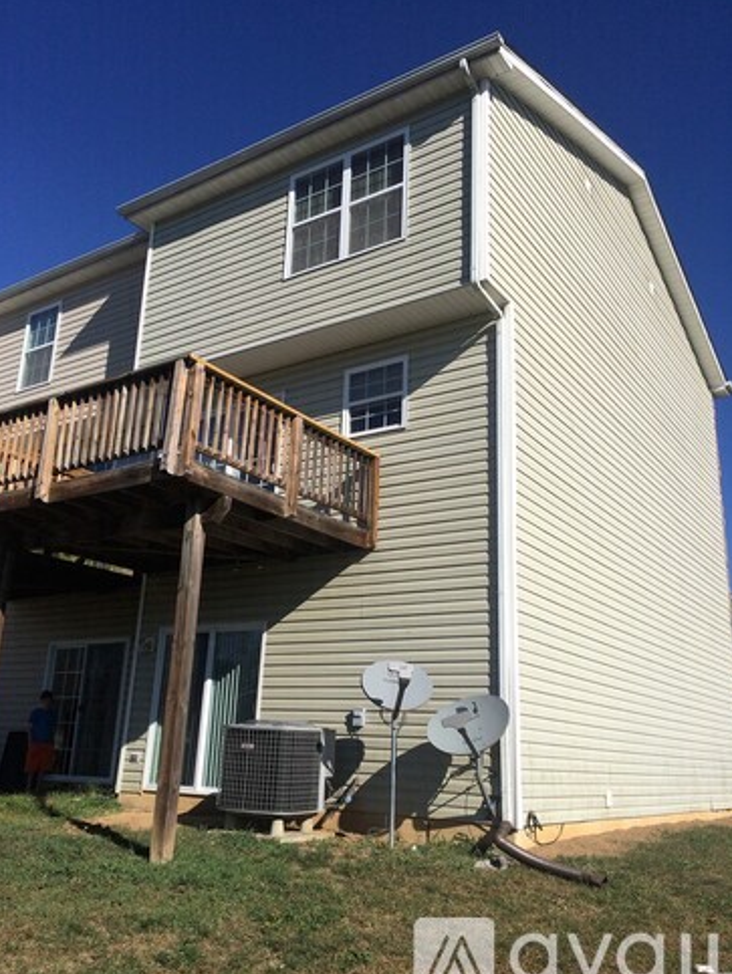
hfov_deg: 46.9
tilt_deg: +12.7
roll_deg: -0.6
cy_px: 494
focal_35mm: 30
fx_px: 845
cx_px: 362
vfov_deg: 59.9
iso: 40
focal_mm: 4.15
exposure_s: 1/4115
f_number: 2.2
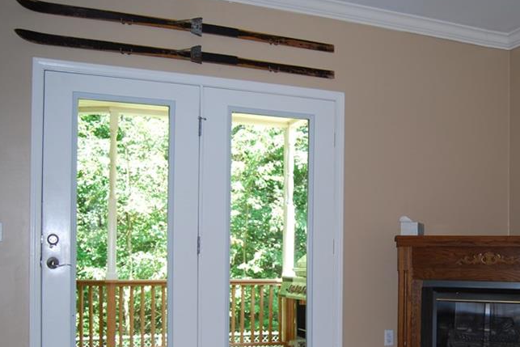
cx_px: 345
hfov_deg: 44.8
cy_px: 256
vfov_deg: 30.7
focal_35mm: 43
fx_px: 621
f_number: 3.5
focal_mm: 18
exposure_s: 1/60
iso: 200
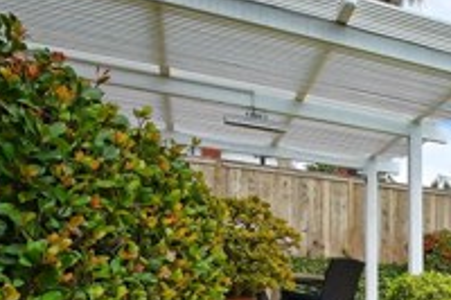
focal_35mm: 48
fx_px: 601
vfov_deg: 26.0
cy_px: 325
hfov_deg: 28.1
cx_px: 670
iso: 320
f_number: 14
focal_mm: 10
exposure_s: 1/250
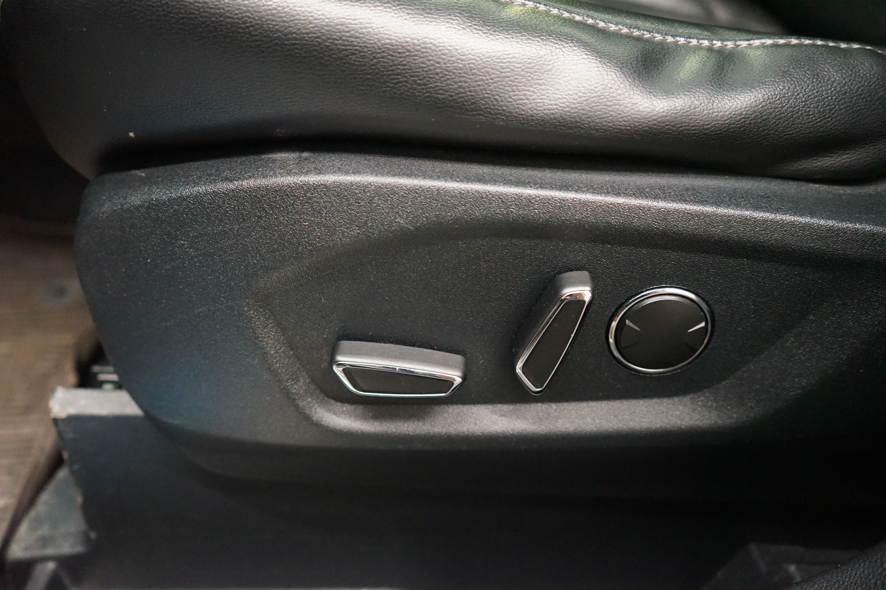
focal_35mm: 28
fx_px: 689
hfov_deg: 65.5
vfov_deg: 46.4
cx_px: 443
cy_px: 295
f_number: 3.5
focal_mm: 28
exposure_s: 1/40
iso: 6400
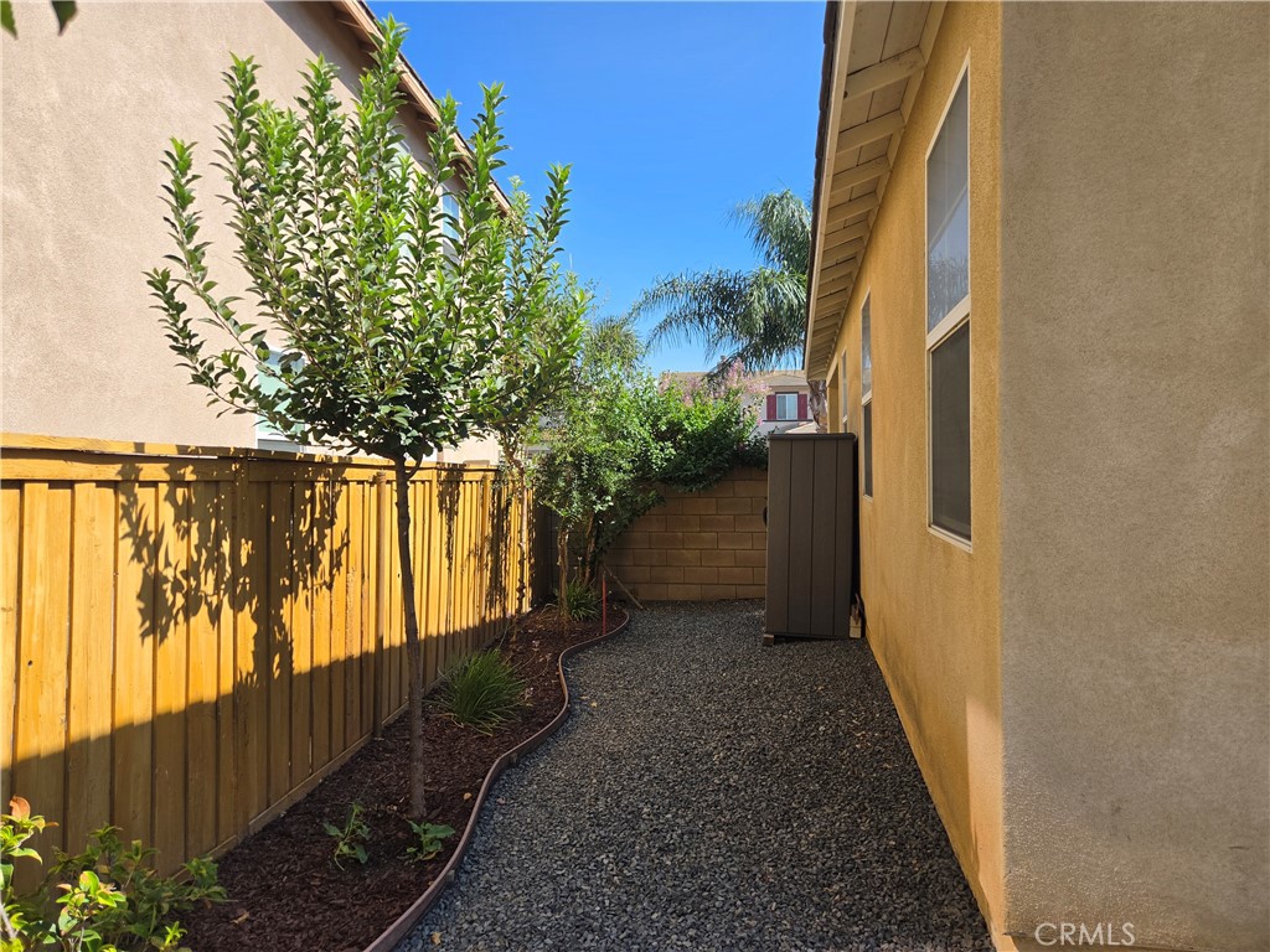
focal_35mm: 23
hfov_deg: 73.9
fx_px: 844
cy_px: 476
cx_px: 635
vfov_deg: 58.9
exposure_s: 1/2859
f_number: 1.8
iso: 80
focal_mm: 5.4
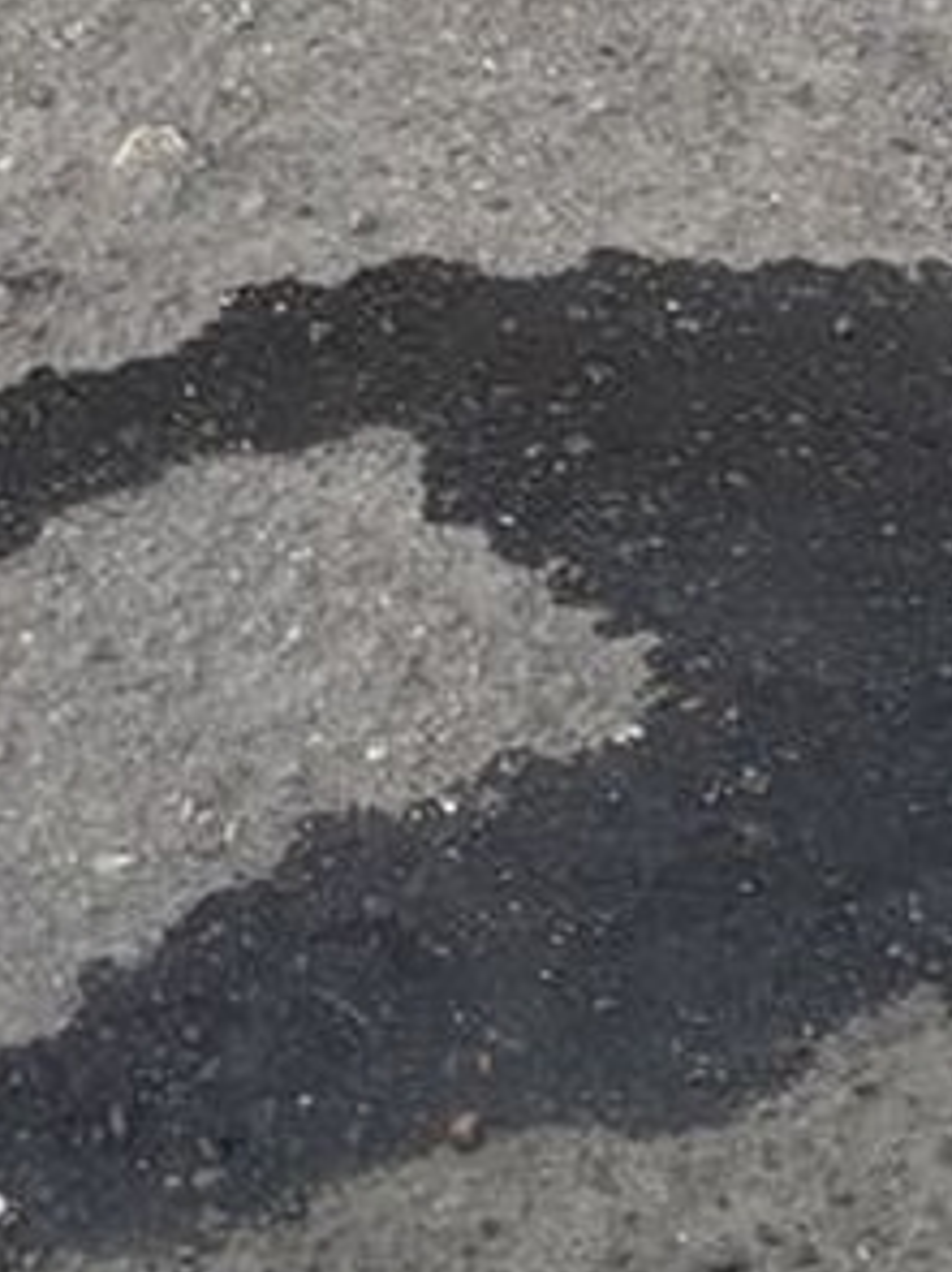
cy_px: -1759
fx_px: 5174
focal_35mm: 141
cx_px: 668
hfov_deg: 10.5
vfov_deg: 11.6
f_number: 1.6
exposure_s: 1/140
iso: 40
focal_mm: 5.96
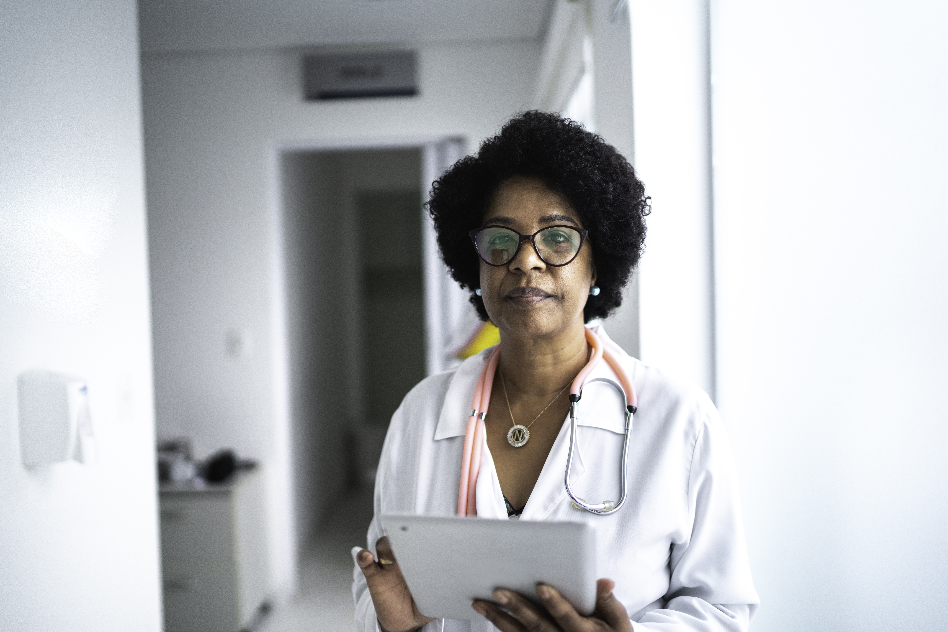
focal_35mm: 35
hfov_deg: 54.4
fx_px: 922
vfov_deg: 37.9
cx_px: 474
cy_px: 316
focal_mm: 35
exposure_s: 1/3200
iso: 400
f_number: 1.4
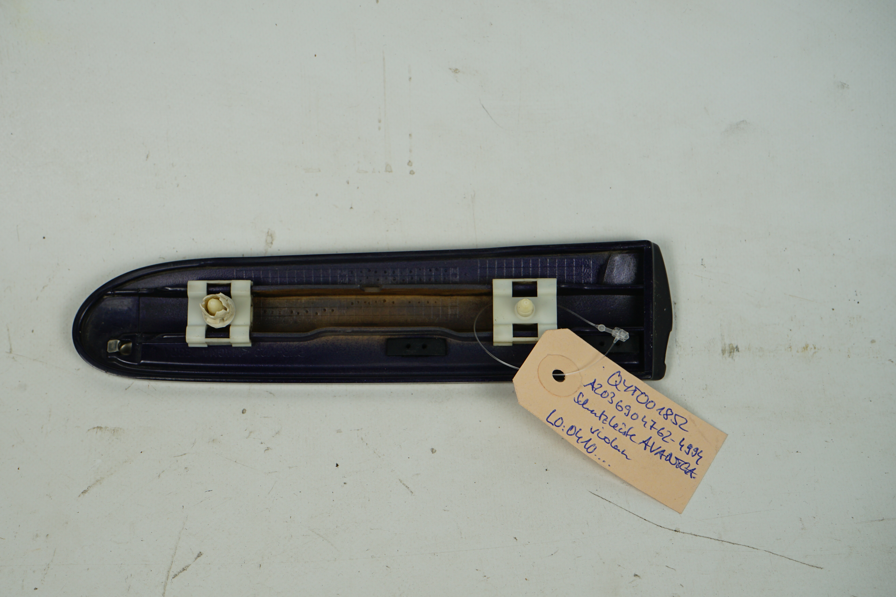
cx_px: 396
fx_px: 1593
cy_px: 318
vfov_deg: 21.2
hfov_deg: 31.4
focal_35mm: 64
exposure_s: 1/200
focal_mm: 56
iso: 200
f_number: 9
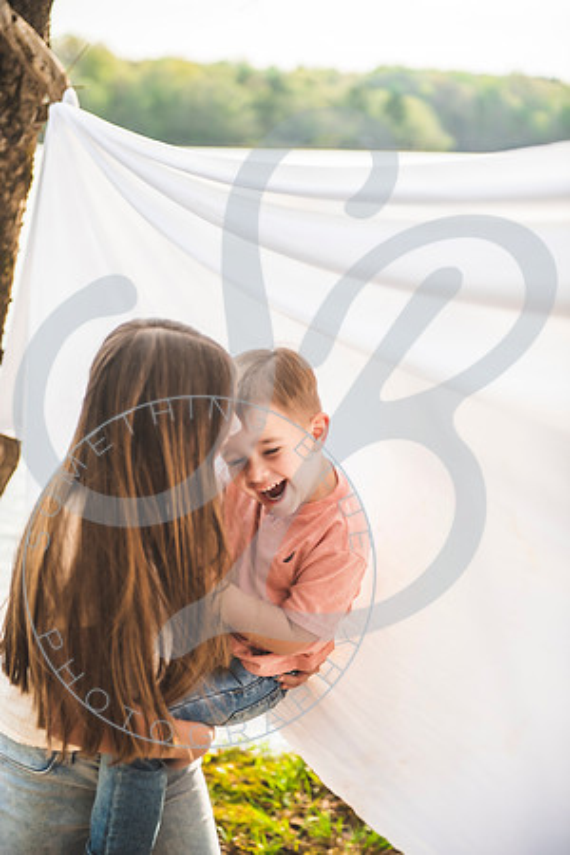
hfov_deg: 19.5
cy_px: 428
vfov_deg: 28.8
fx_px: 1662
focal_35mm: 70
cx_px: 285
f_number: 2.8
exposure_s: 1/800
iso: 250
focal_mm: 70
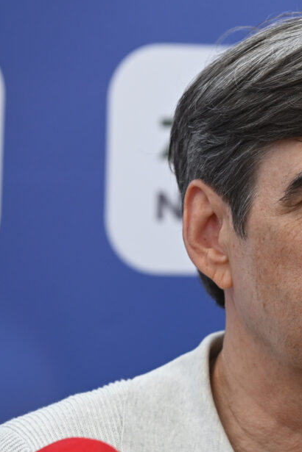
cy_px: 276
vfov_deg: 4.5
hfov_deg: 3.0
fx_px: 5725
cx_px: 326
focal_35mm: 455
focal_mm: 200
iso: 800
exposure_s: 1/2500
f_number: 4.5
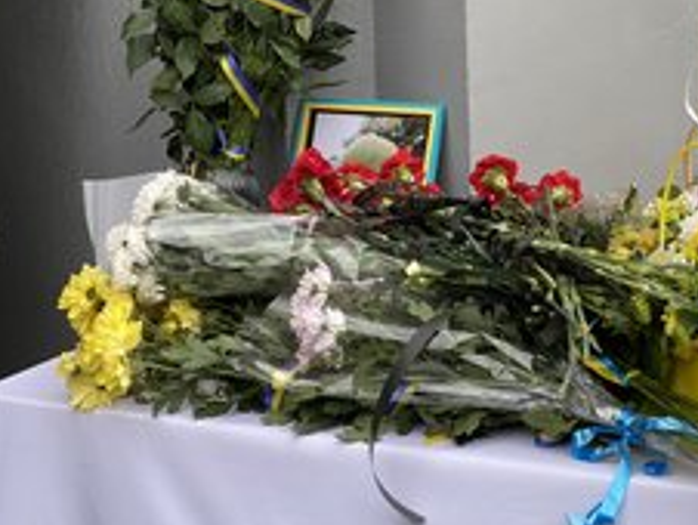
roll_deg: +1.3
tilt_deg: -14.4
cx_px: 556
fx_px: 1857
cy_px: 235
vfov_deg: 16.1
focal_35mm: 92
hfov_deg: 21.0
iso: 20
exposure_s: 1/255
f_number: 2
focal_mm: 6
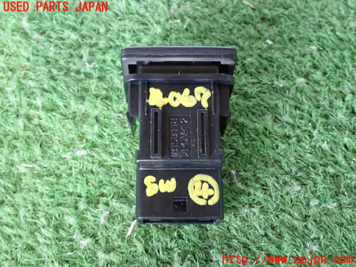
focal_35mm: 50
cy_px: 134
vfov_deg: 29.1
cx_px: 178
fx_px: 514
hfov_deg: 38.2
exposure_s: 1/20
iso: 800
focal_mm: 9.01
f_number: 3.2
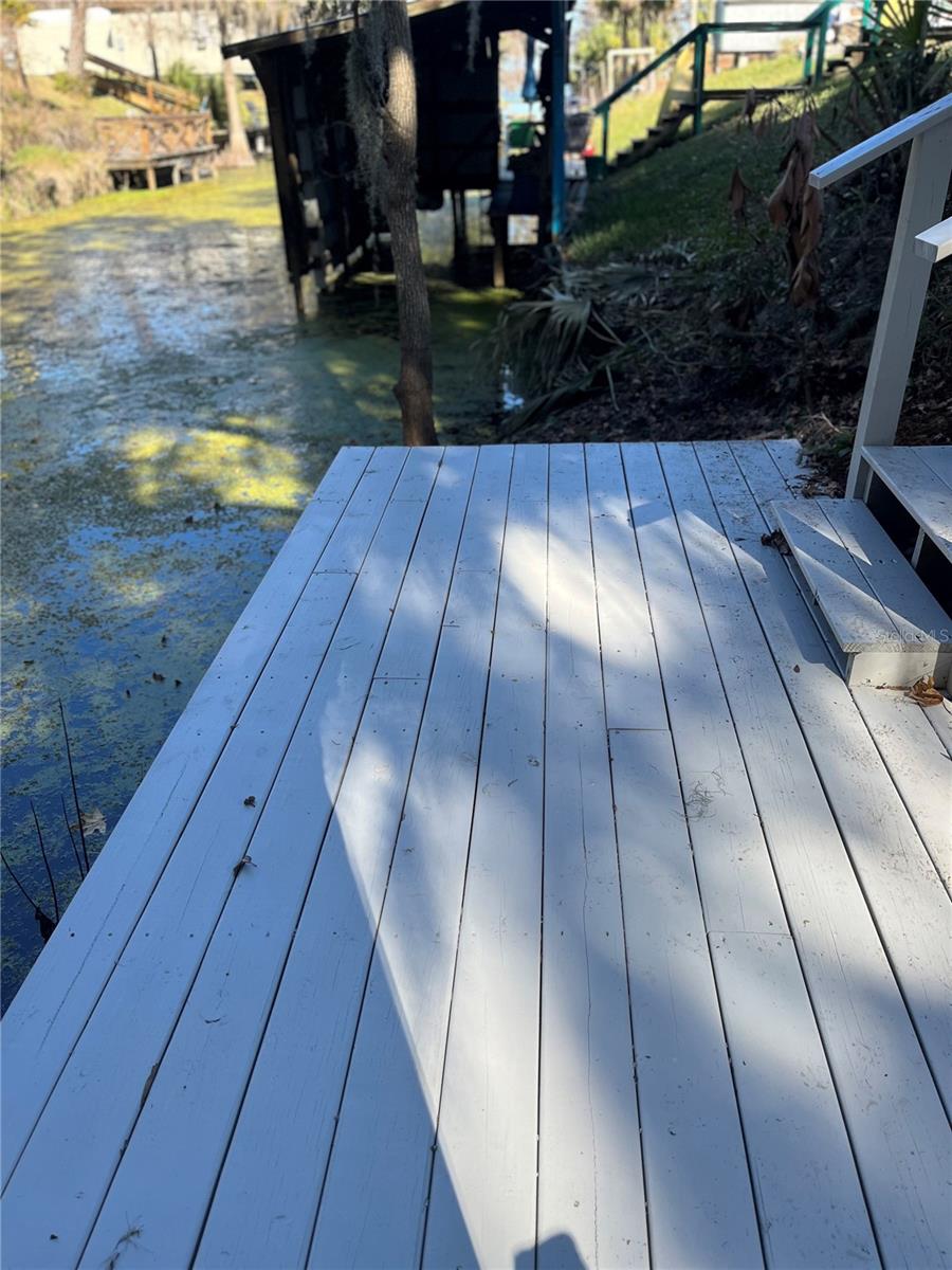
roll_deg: +1.1
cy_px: 635
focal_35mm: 26
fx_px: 953
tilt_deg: -29.6
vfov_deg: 67.3
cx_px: 476
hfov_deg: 53.1
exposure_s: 1/821
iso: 50
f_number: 1.6
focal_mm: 5.1
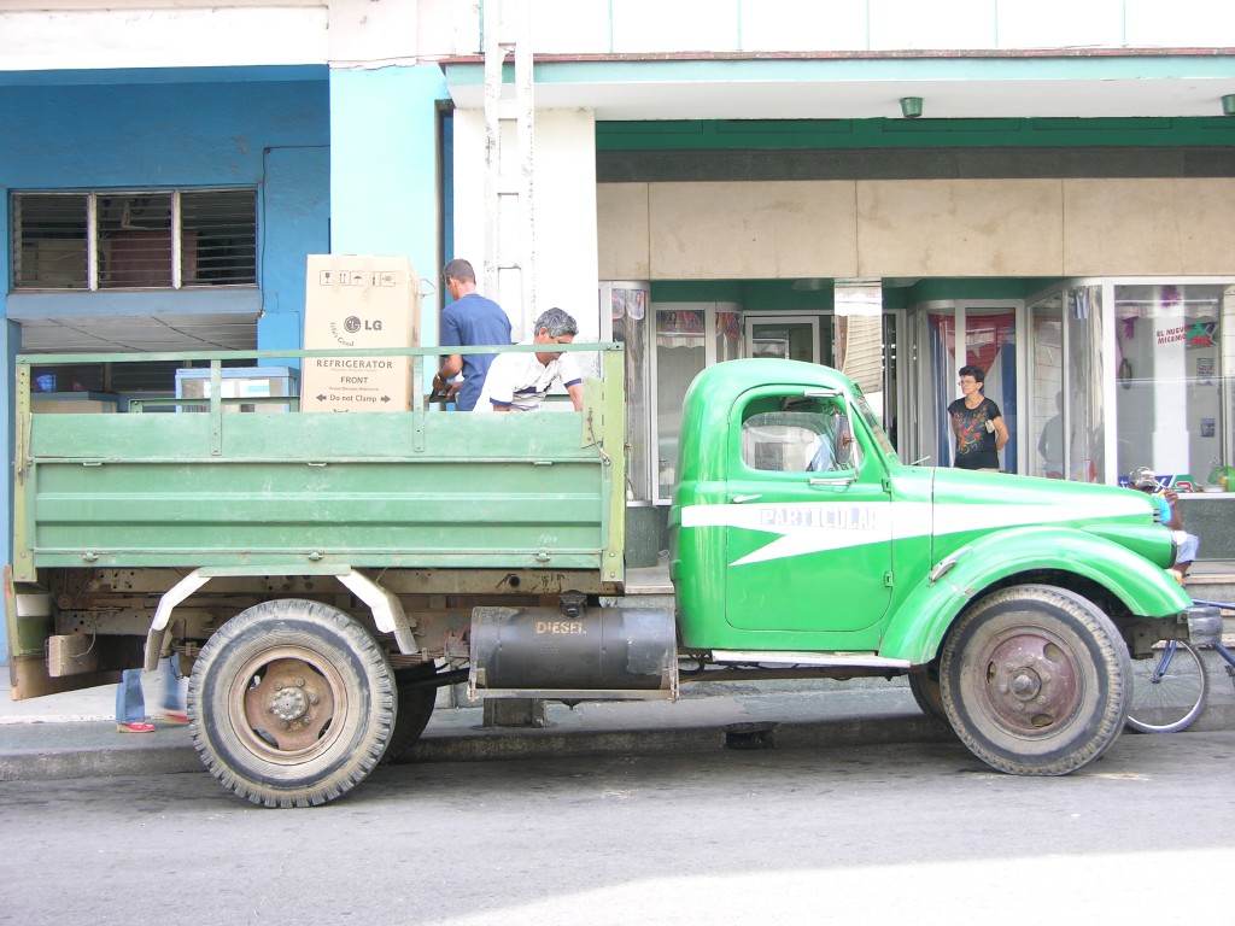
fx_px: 1784
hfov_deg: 38.2
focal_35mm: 50
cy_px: 463
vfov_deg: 29.1
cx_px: 618
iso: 50
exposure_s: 1/42.8
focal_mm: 12.7
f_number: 3
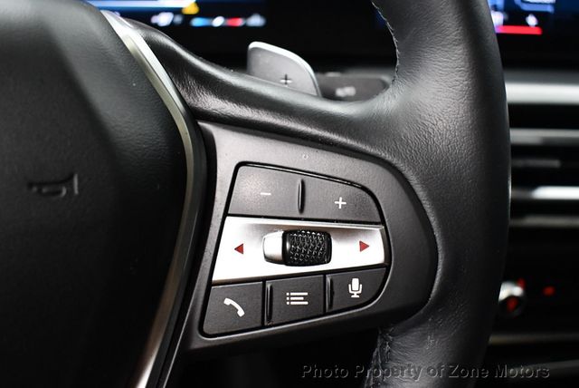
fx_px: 644
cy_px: 194
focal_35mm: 40
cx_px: 290
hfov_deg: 48.4
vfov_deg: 33.5
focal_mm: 20
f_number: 3.8
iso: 3200
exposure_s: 1/80
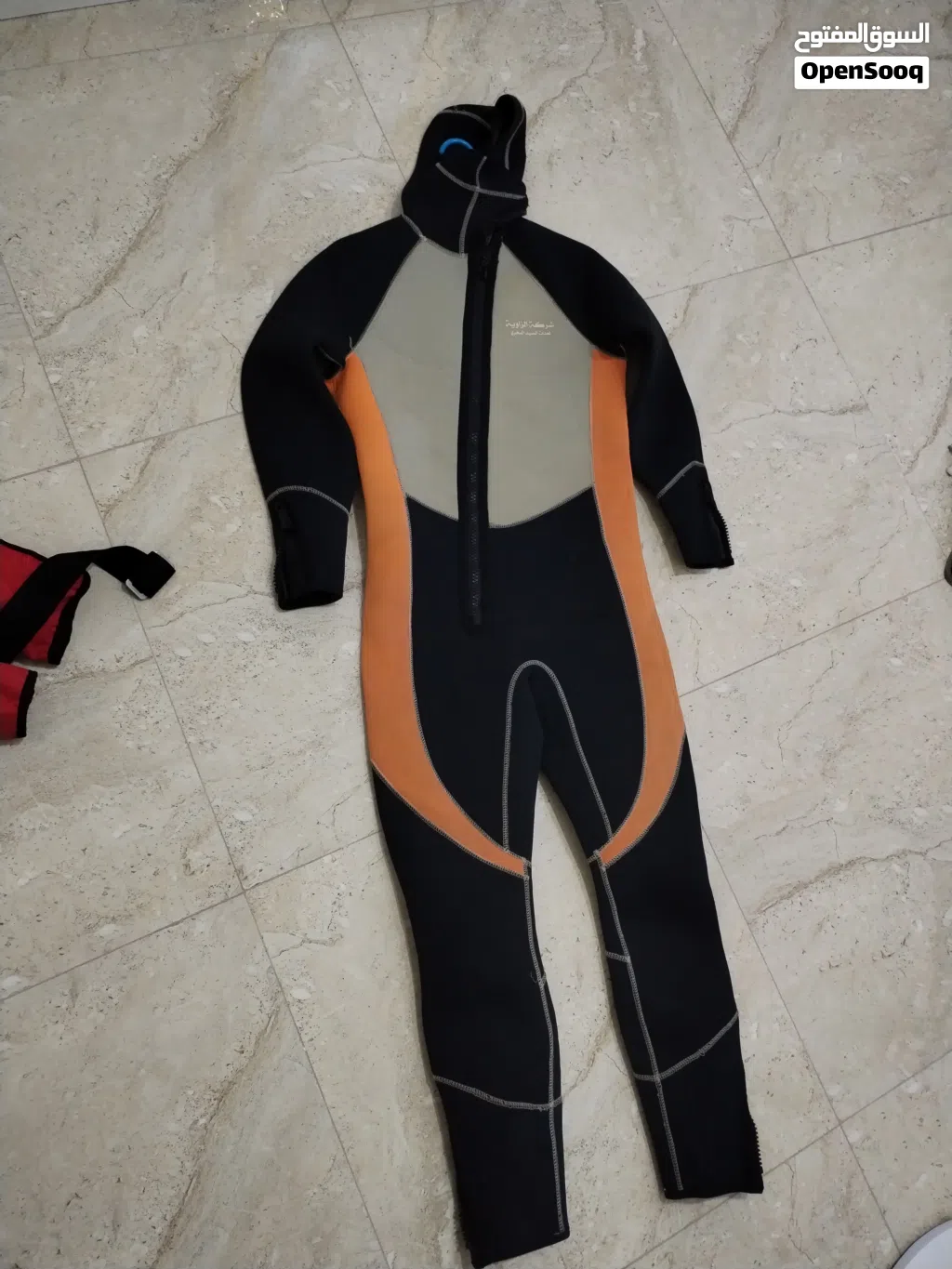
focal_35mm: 26
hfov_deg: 53.1
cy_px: 634
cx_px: 476
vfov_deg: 67.3
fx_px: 953
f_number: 1.8
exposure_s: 1/33.3
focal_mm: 4.75
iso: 497
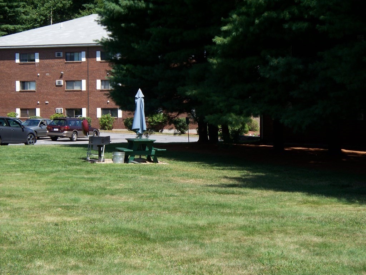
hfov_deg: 24.4
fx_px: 846
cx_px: 183
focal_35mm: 80
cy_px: 138
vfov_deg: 18.4
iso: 64
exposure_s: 1/500
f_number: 3.4
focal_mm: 16.86
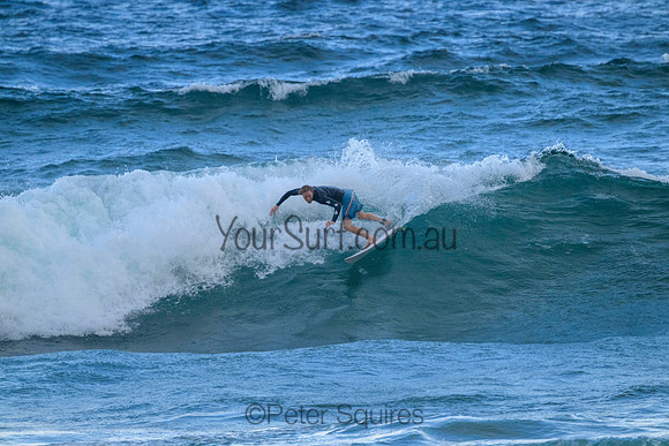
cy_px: 223
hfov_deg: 2.6
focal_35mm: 800
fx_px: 14869
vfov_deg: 1.7
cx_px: 334
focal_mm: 800
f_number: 11
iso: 3200
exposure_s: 1/1600
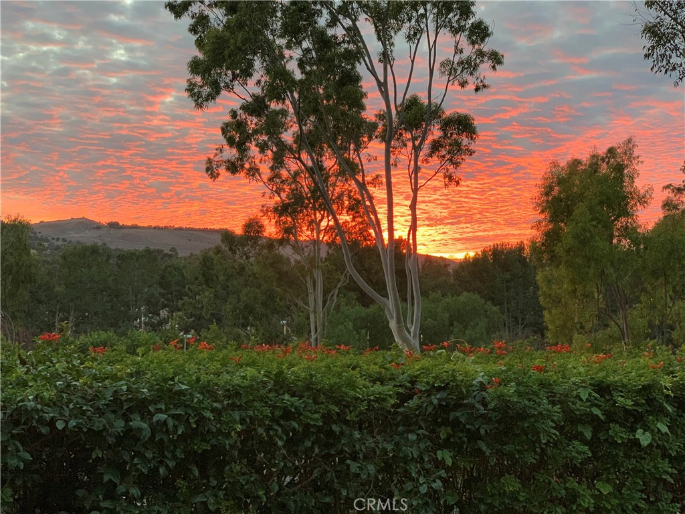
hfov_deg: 36.8
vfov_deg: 28.0
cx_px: 342
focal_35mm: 52
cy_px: 257
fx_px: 1029
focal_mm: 6
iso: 200
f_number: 2.4
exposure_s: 1/60
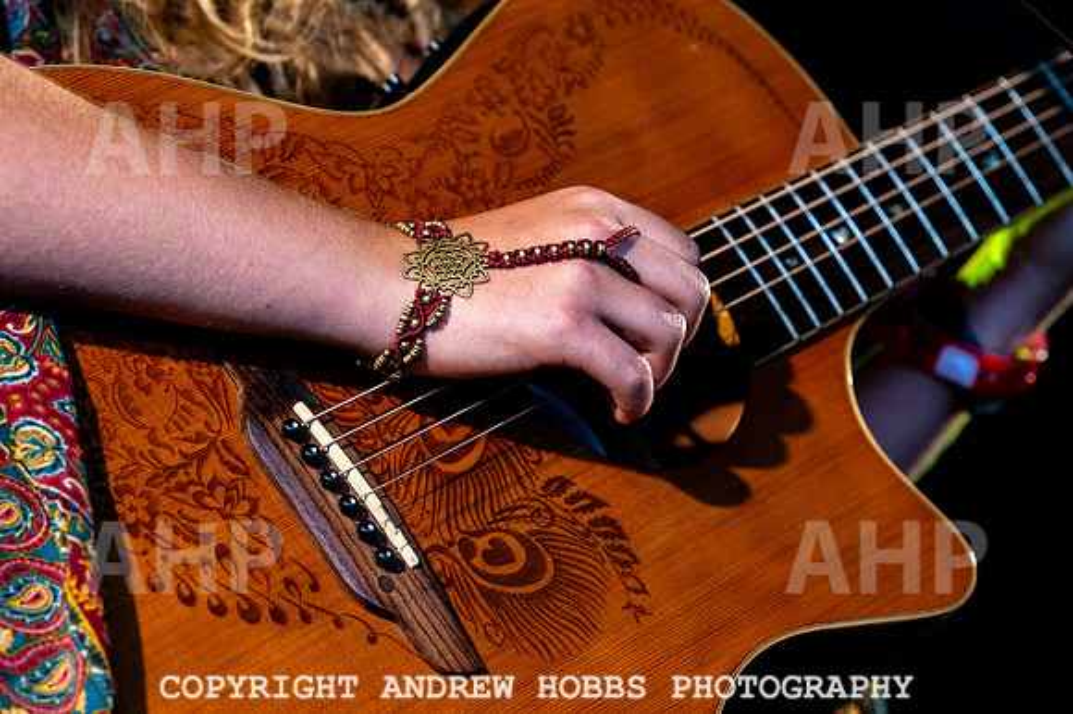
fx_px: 5957
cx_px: 536
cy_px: 357
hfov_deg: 10.3
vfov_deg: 6.9
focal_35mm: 200
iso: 6400
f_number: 5.6
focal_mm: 200
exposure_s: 1/800
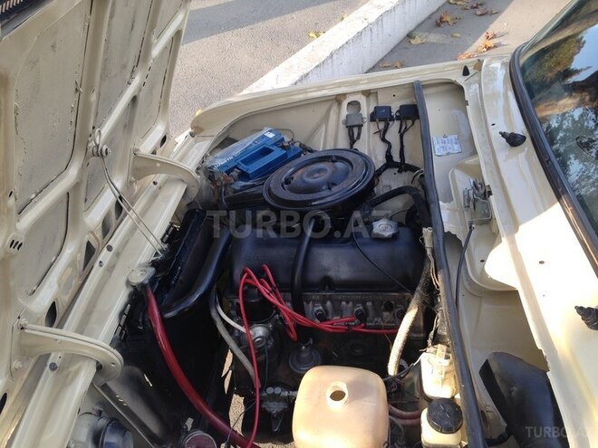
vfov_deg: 42.9
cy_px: 224
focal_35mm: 33
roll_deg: +12.7
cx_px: 299
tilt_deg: -37.7
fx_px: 570
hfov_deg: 55.4
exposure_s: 1/167
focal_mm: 4.12
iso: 50
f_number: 2.4
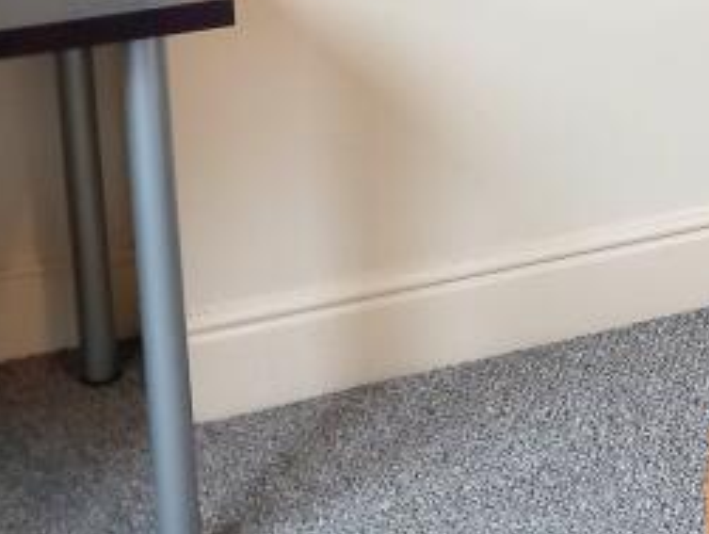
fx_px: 2256
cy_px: -184
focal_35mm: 110
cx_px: 881
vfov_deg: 13.0
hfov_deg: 17.0
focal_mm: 4
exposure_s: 1/50
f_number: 1.8
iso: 200
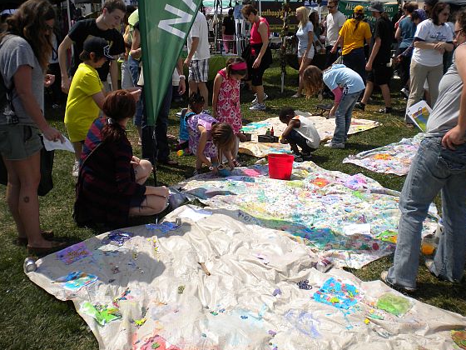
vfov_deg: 39.7
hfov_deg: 51.3
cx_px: 239
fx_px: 485
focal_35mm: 36
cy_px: 176
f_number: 4.6
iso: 80
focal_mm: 6.3
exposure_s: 1/963
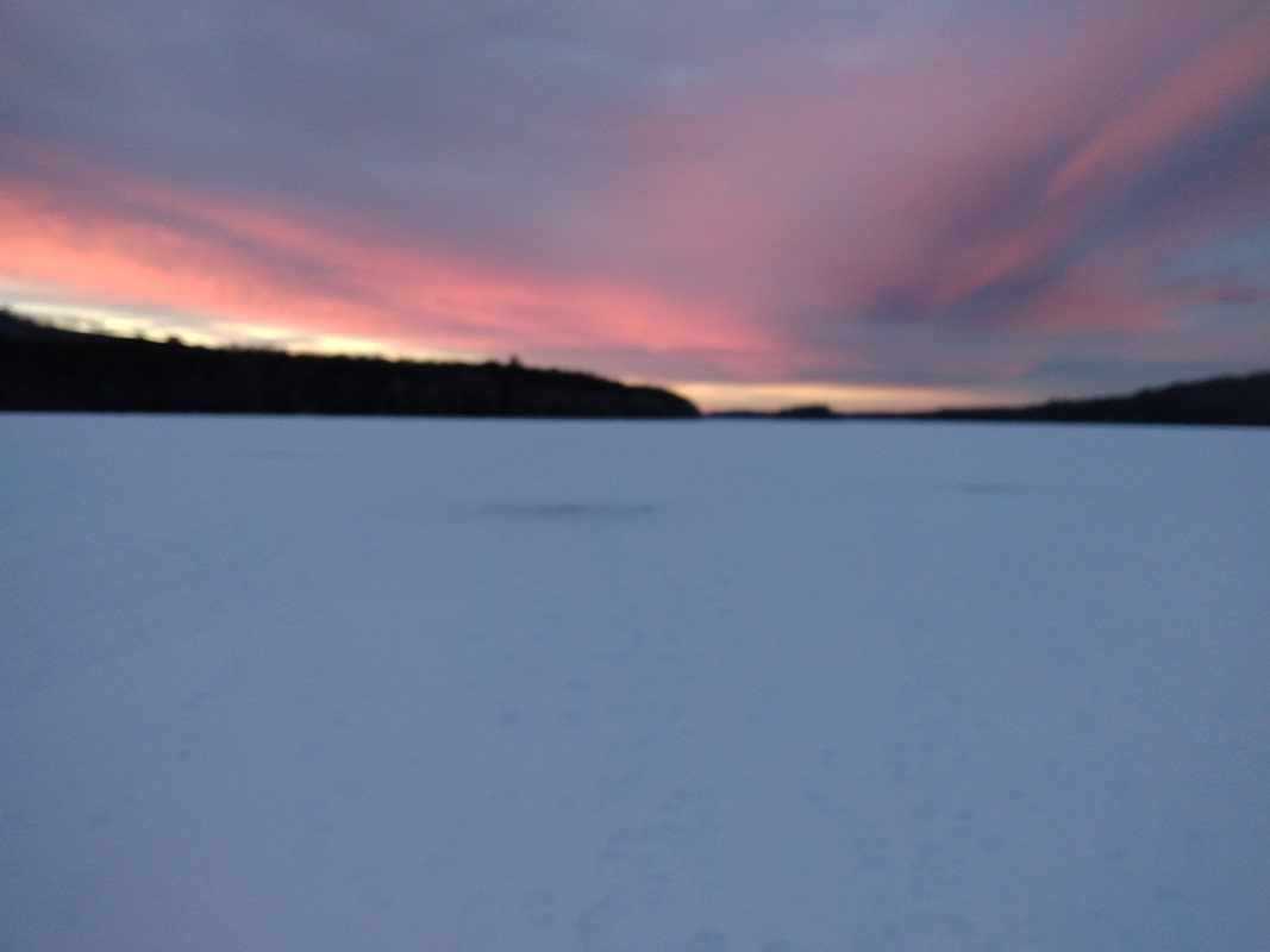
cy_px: 476
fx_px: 734
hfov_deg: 81.8
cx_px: 635
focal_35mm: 20
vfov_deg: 66.0
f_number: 2
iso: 231
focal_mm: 3.54
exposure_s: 1/60
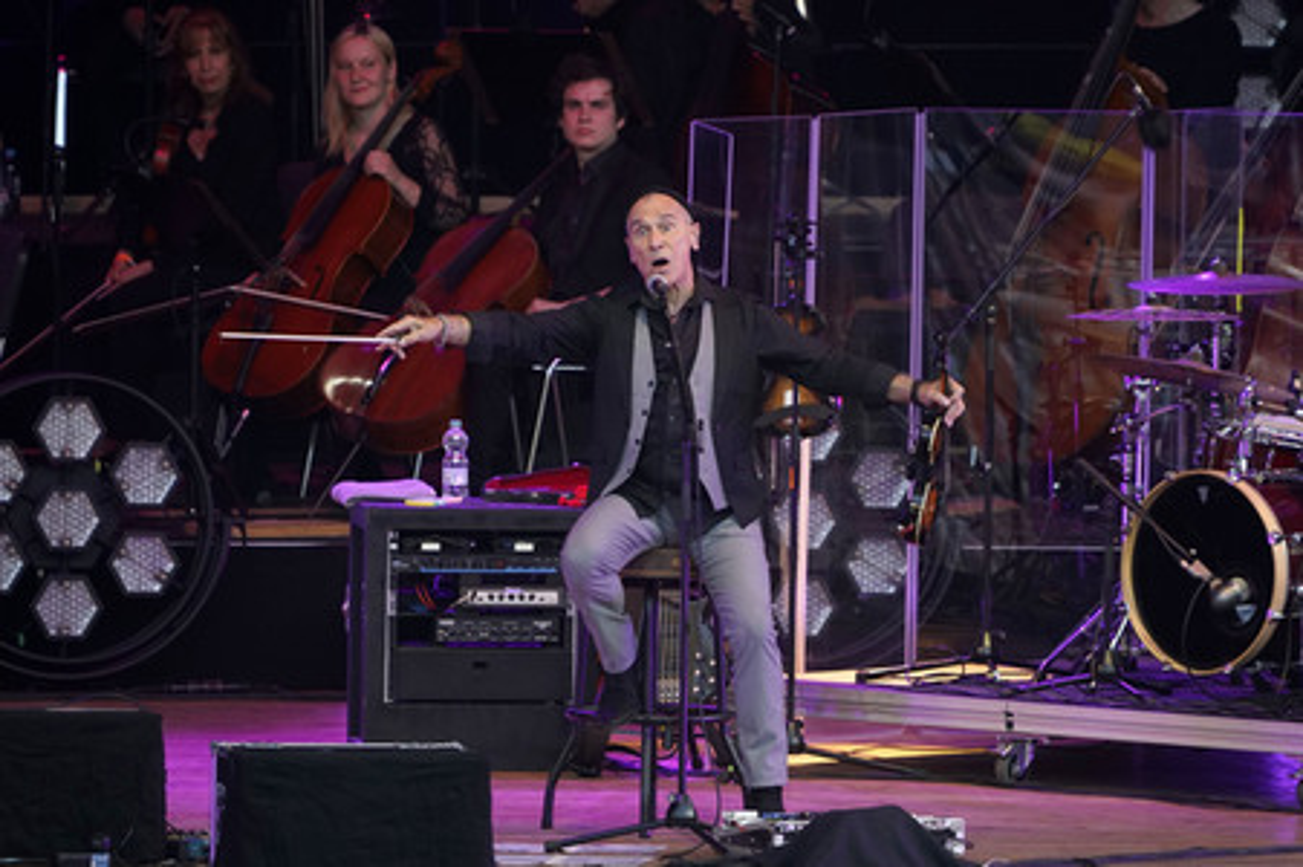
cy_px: 434
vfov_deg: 2.3
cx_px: 652
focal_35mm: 600
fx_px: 21700
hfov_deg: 3.4
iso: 2500
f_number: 6.3
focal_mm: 600
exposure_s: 1/400
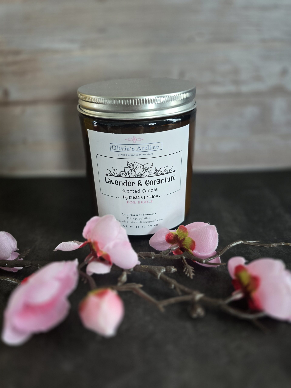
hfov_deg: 58.9
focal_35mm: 23
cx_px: 146
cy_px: 194
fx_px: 258
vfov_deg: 73.9
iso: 200
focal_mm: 6.3
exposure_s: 1/100
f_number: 1.7
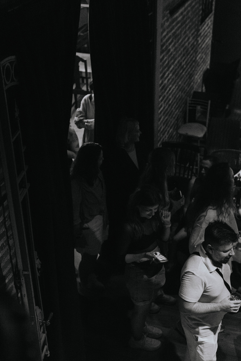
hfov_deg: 27.0
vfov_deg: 39.6
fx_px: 502
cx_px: 120
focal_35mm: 50
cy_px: 180
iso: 5000
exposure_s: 1/100
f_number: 3.5
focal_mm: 50
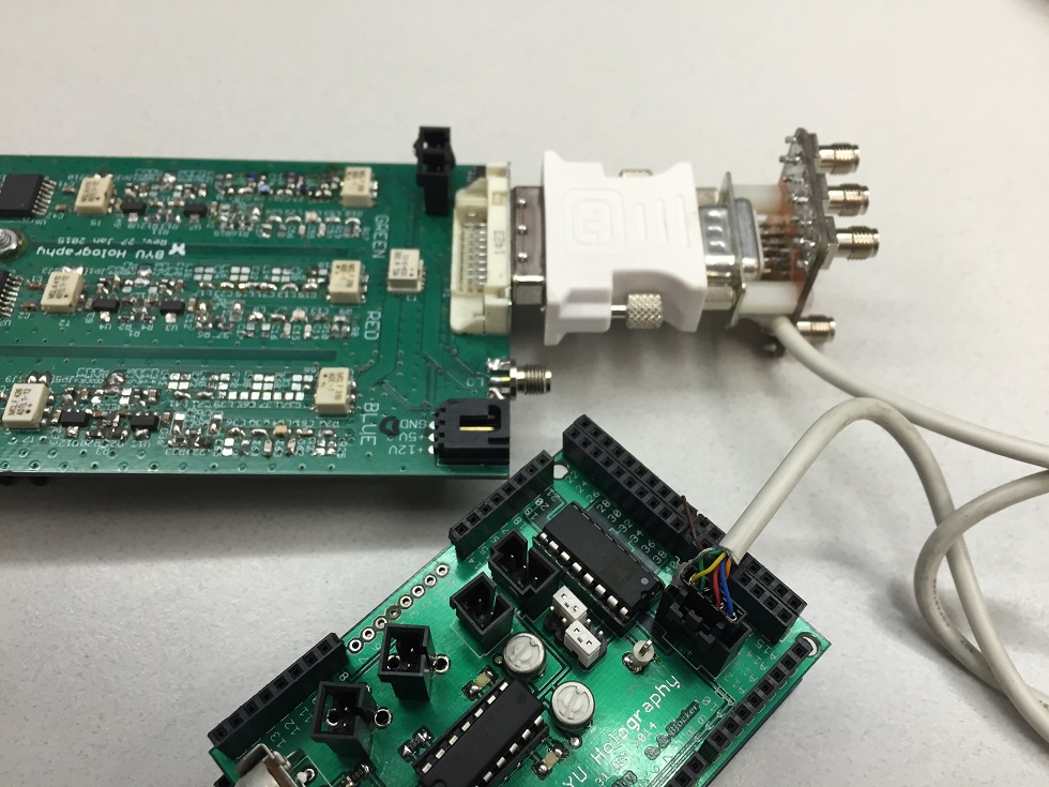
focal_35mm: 29
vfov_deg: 48.2
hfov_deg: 61.7
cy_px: 394
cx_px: 524
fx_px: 879
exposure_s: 1/30
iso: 64
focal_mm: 4.15
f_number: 2.2
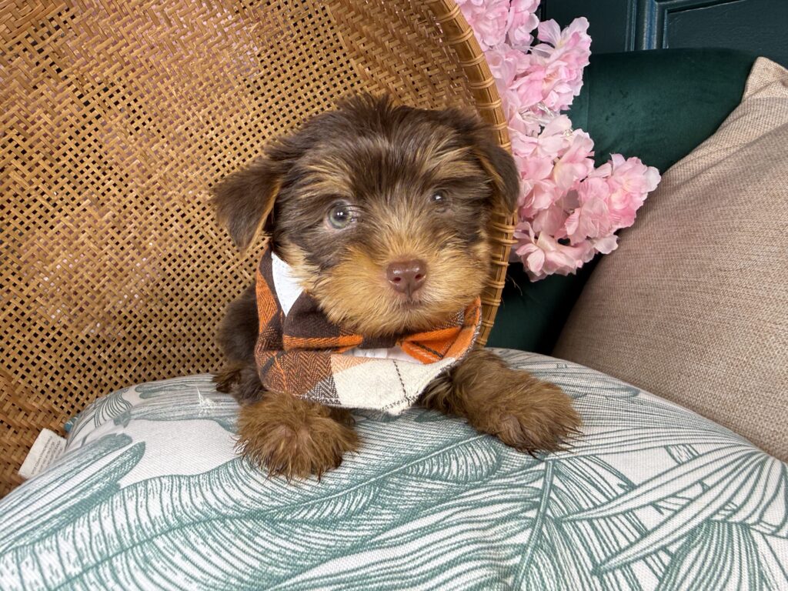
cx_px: 394
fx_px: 546
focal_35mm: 24
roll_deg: +1.5
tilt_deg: -9.7
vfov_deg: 56.8
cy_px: 296
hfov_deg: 71.6
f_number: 2.2
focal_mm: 2.22
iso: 125
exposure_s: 1/120
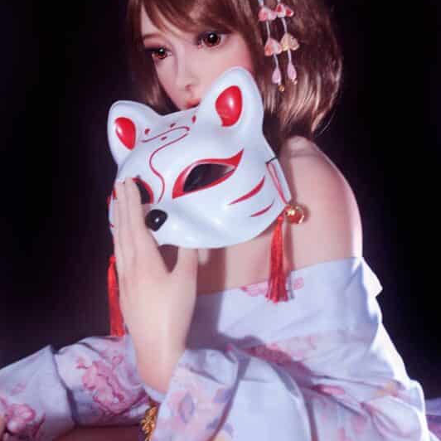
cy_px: 164
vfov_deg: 8.7
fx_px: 2906
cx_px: 221
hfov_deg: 8.7
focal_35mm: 202
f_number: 5.6
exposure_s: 1/30
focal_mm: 105
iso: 500
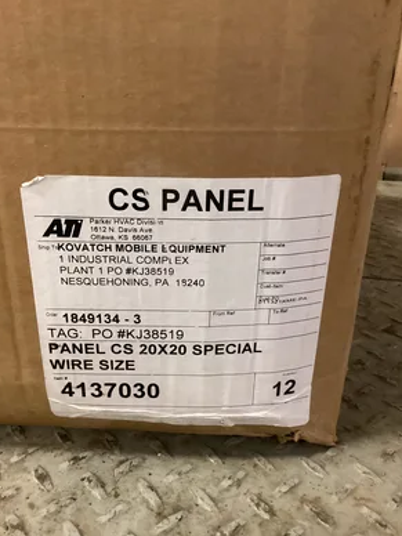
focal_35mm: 32
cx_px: 196
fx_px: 495
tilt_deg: -23.4
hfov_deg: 44.2
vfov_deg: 56.8
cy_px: 265
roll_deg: +0.1
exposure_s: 1/30
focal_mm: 3.3
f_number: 2.4
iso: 640
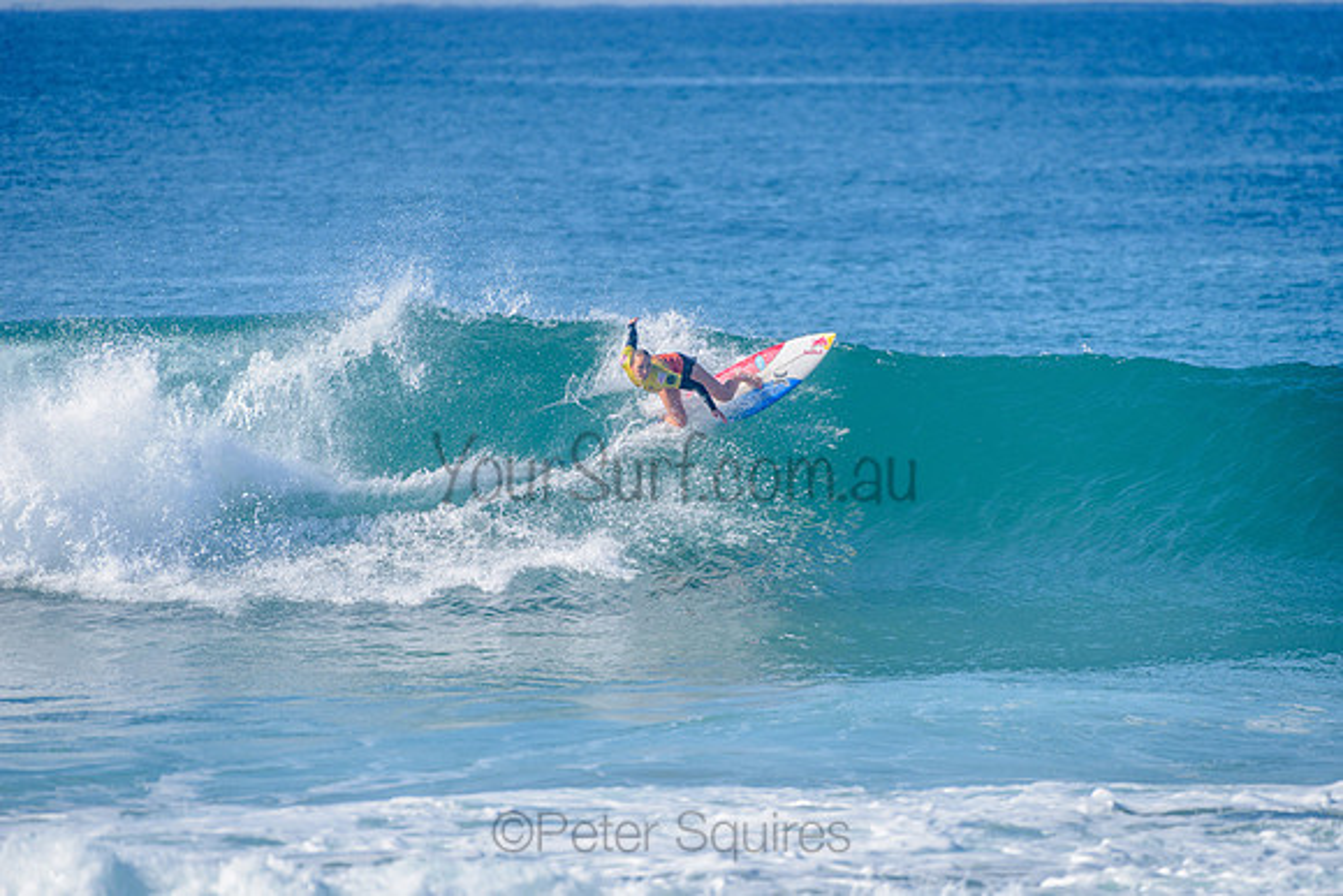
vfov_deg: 2.7
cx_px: 672
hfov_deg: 4.1
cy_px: 448
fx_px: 18849
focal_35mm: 505
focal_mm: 500
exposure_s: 1/2000
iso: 180
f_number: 5.6
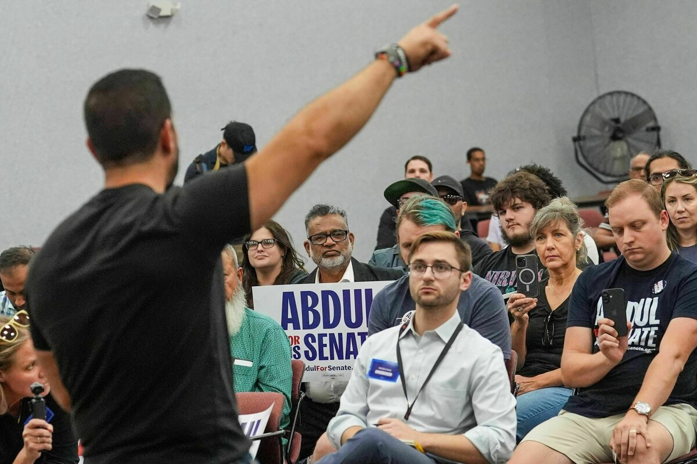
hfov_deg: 15.5
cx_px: 348
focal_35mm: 132
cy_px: 232
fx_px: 2554
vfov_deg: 10.4
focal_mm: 88
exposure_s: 1/500
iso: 4000
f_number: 4
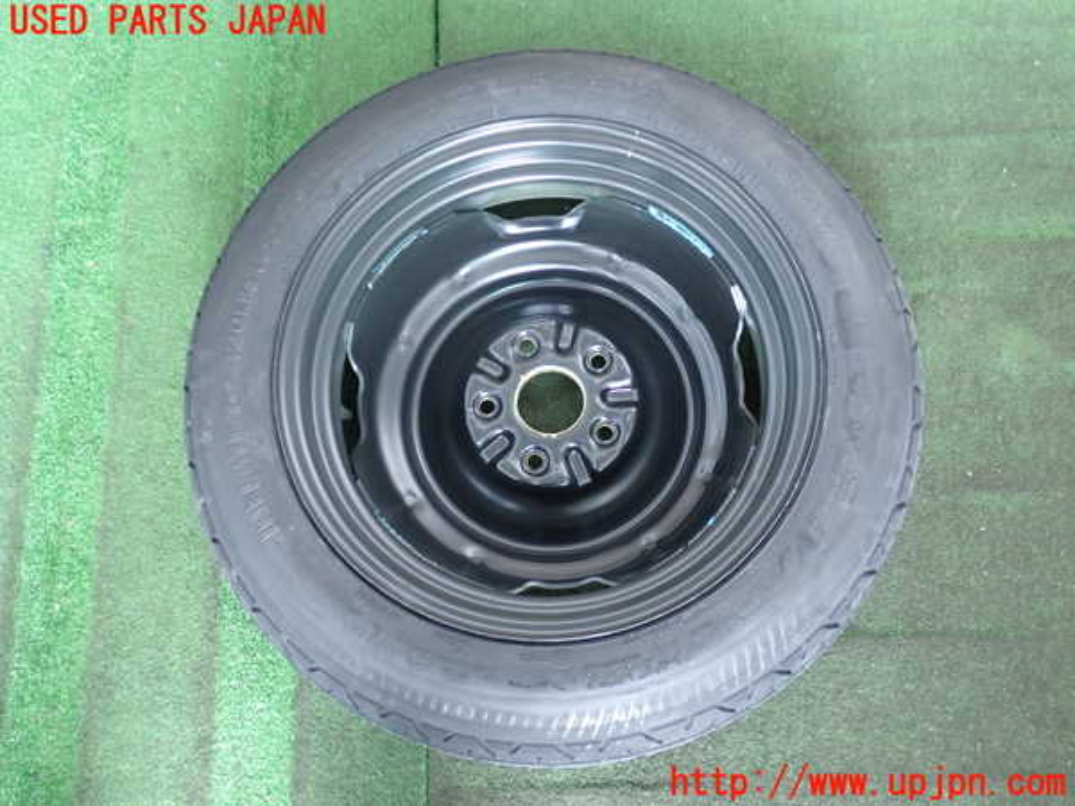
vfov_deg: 39.7
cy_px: 403
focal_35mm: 36
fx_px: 1118
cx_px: 538
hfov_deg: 51.4
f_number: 2.5
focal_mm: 6.37
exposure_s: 1/40
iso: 400
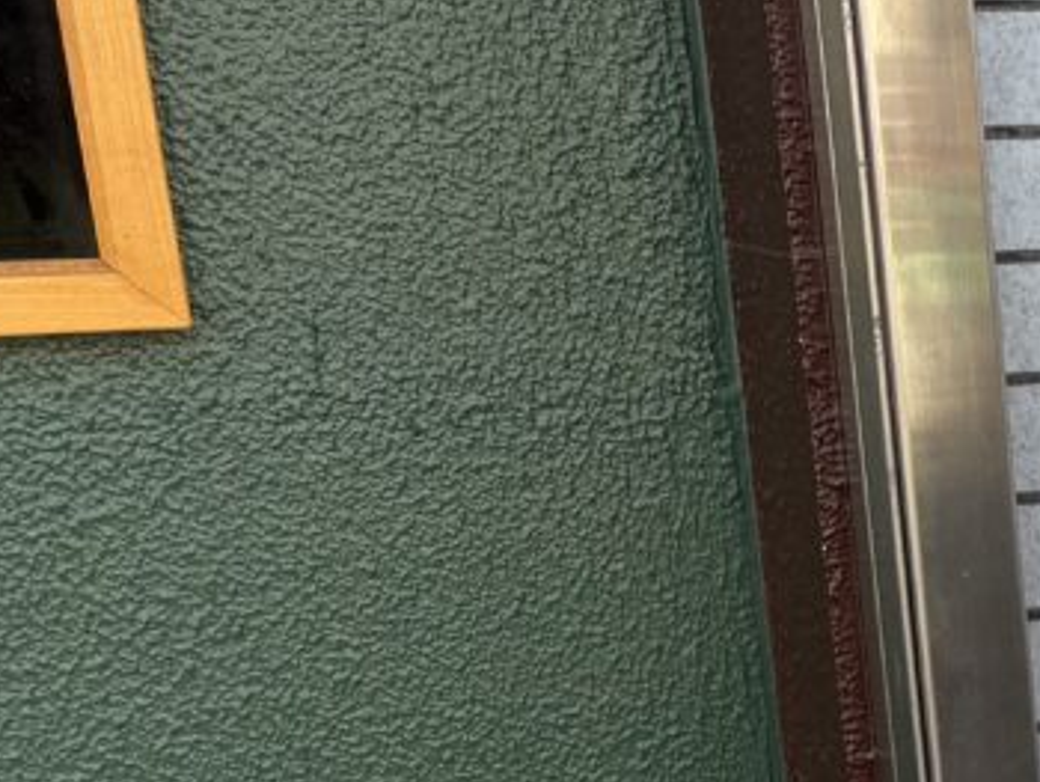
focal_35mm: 95
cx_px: 1715
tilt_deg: -17.5
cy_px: 1029
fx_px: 2856
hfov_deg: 17.7
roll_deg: +1.7
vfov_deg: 14.9
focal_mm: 5.96
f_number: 1.6
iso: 40
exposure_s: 1/289
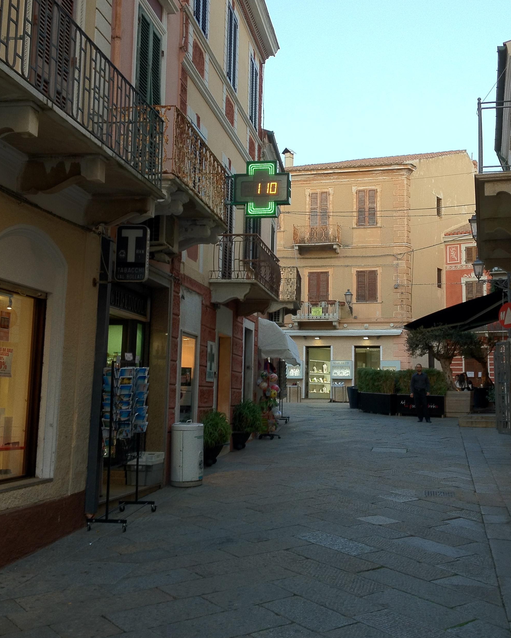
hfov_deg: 33.4
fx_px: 851
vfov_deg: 41.1
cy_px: 291
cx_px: 297
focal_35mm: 45
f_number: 2.4
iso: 100
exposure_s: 1/120
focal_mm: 4.28
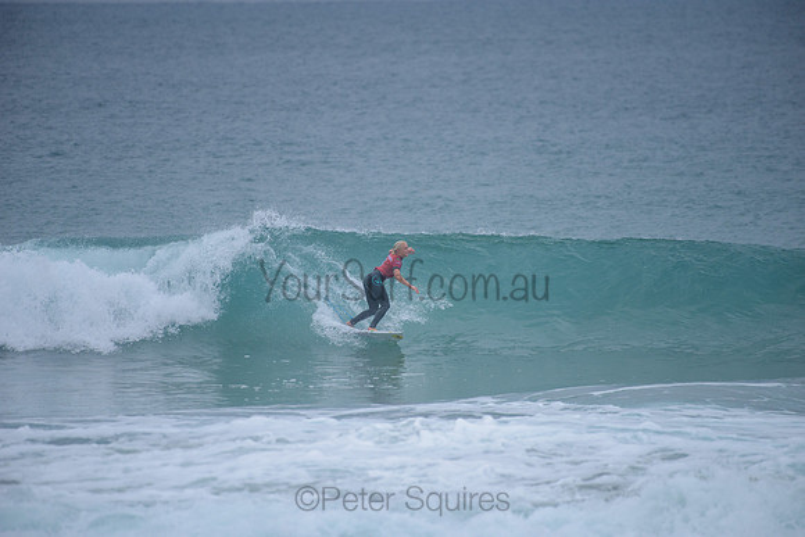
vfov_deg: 2.8
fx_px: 11183
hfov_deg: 4.1
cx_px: 402
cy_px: 268
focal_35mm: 500
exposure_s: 1/2000
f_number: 5.6
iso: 280
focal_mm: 500
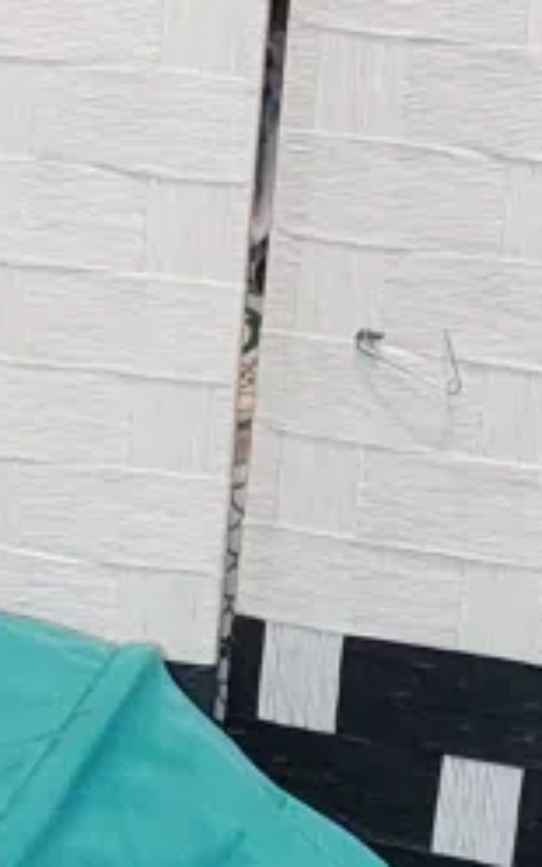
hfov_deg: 8.9
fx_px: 3451
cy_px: 1274
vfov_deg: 13.5
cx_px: -77
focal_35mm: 146
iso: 320
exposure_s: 1/50
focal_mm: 5.23
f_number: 1.8
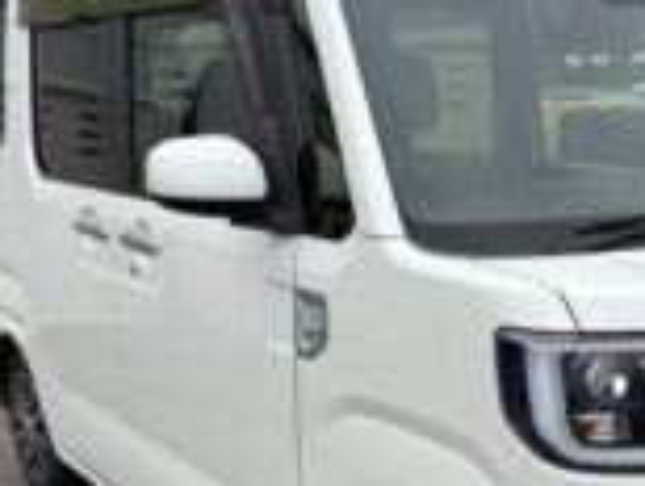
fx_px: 1101
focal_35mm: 59
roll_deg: +3.1
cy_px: 383
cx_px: 461
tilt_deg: -13.1
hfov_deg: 32.2
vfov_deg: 24.5
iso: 50
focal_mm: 5.96
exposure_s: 1/2208
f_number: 1.6
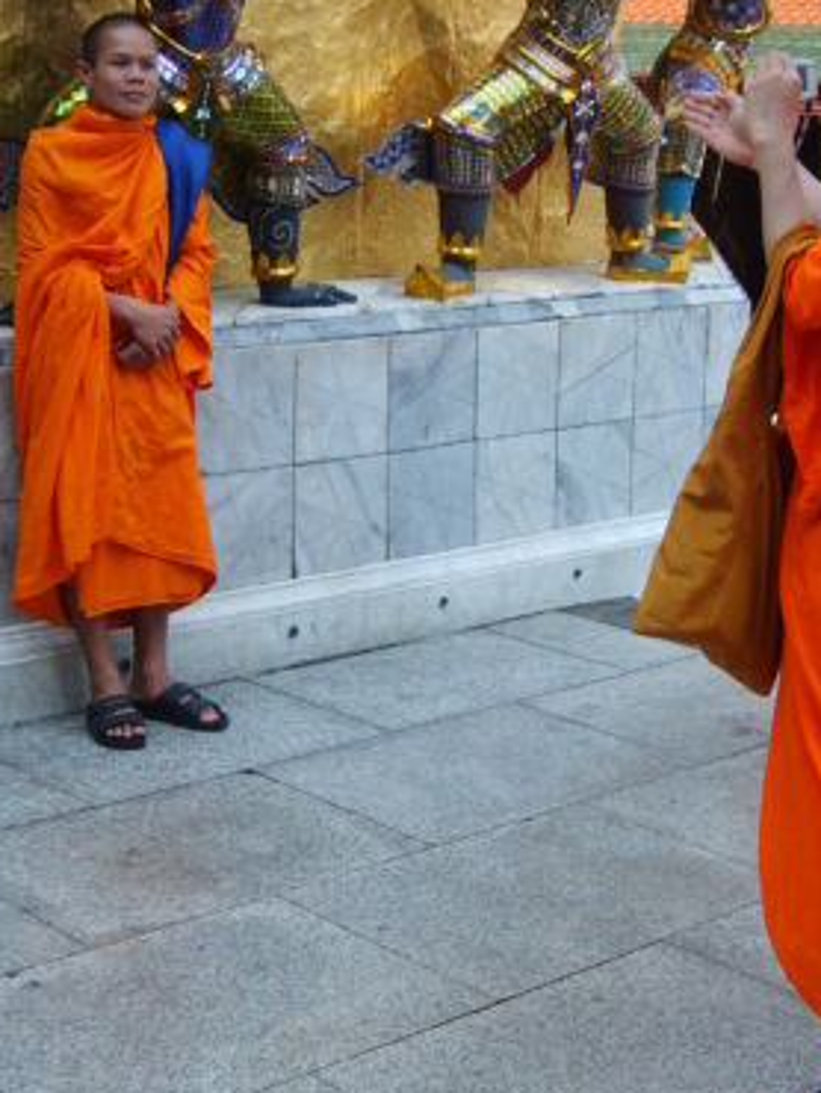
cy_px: 456
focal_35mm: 64
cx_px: 514
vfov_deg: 30.2
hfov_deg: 22.9
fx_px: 2022
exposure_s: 1/500
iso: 50
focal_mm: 5.8
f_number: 2.8
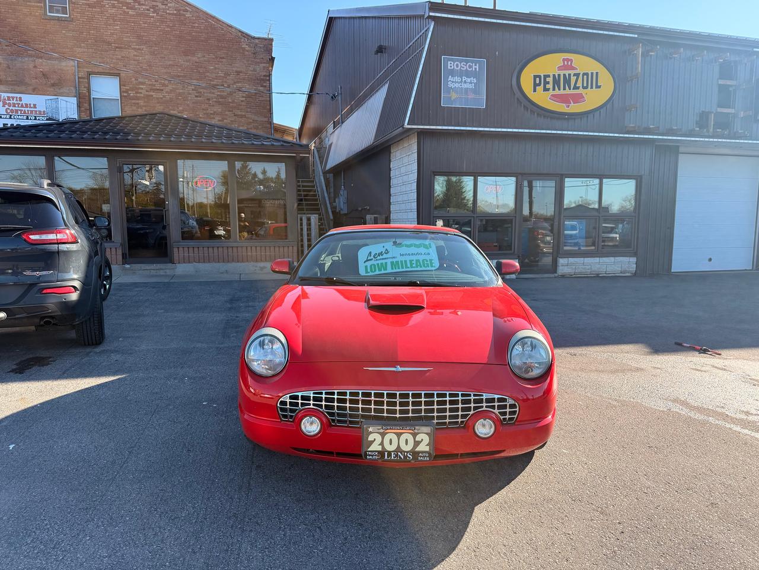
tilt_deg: -6.3
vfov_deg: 56.8
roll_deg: +0.5
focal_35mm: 24
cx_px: 380
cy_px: 285
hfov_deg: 71.6
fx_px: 526
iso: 80
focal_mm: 6.76
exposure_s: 1/1385
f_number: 1.78
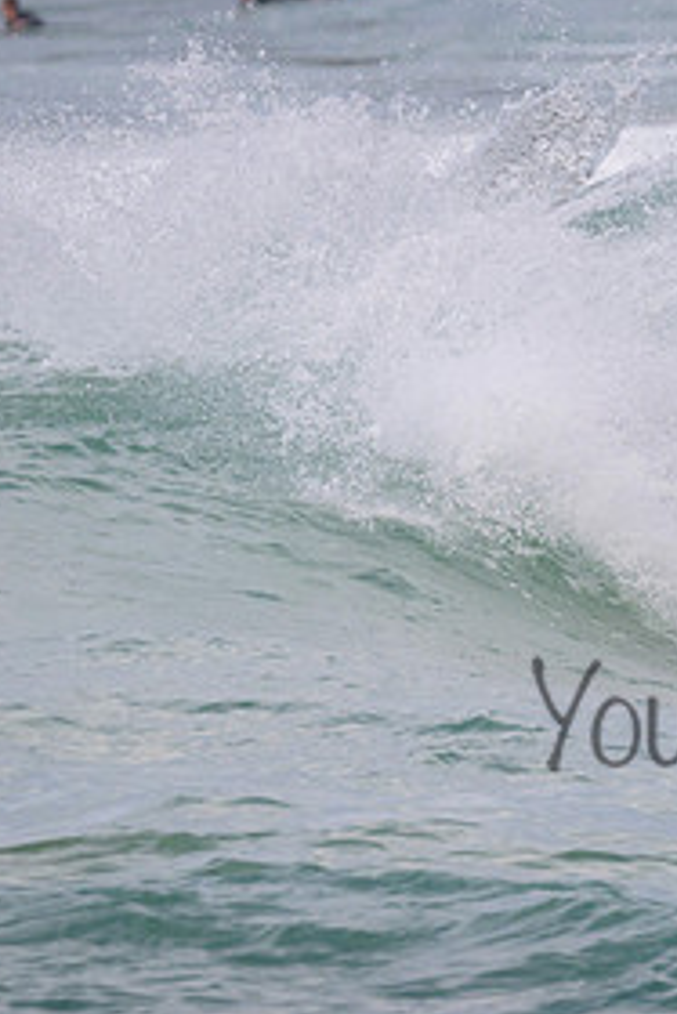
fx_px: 28030
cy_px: 683
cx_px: 905
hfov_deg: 1.4
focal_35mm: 995
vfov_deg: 2.1
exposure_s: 1/2000
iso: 1250
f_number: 10
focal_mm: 480
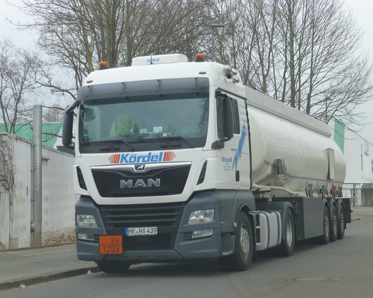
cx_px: 196
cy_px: 150
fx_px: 917
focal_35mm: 83
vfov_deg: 18.5
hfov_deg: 23.0
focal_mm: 14.2
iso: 160
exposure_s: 1/100
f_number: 5.1
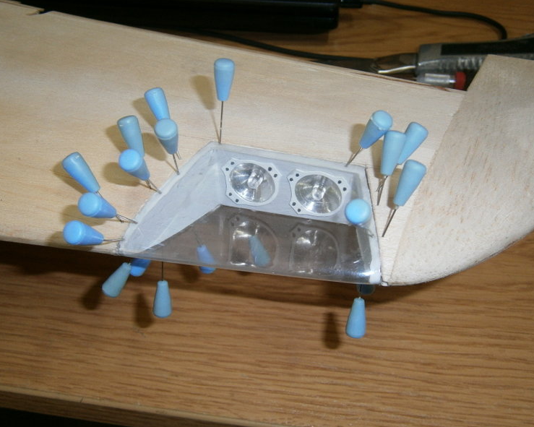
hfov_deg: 47.9
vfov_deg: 39.1
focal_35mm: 38
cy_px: 214
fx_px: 600
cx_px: 272
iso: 125
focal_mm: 6.4
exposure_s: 1/40
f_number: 3.1
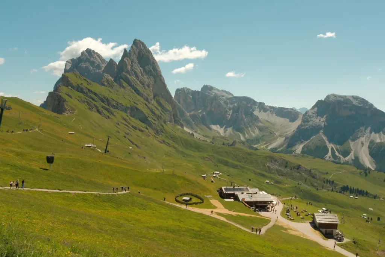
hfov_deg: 54.4
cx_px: 192
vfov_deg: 37.9
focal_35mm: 35
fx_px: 374
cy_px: 128
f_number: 16
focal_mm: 23
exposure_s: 1/60
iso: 125
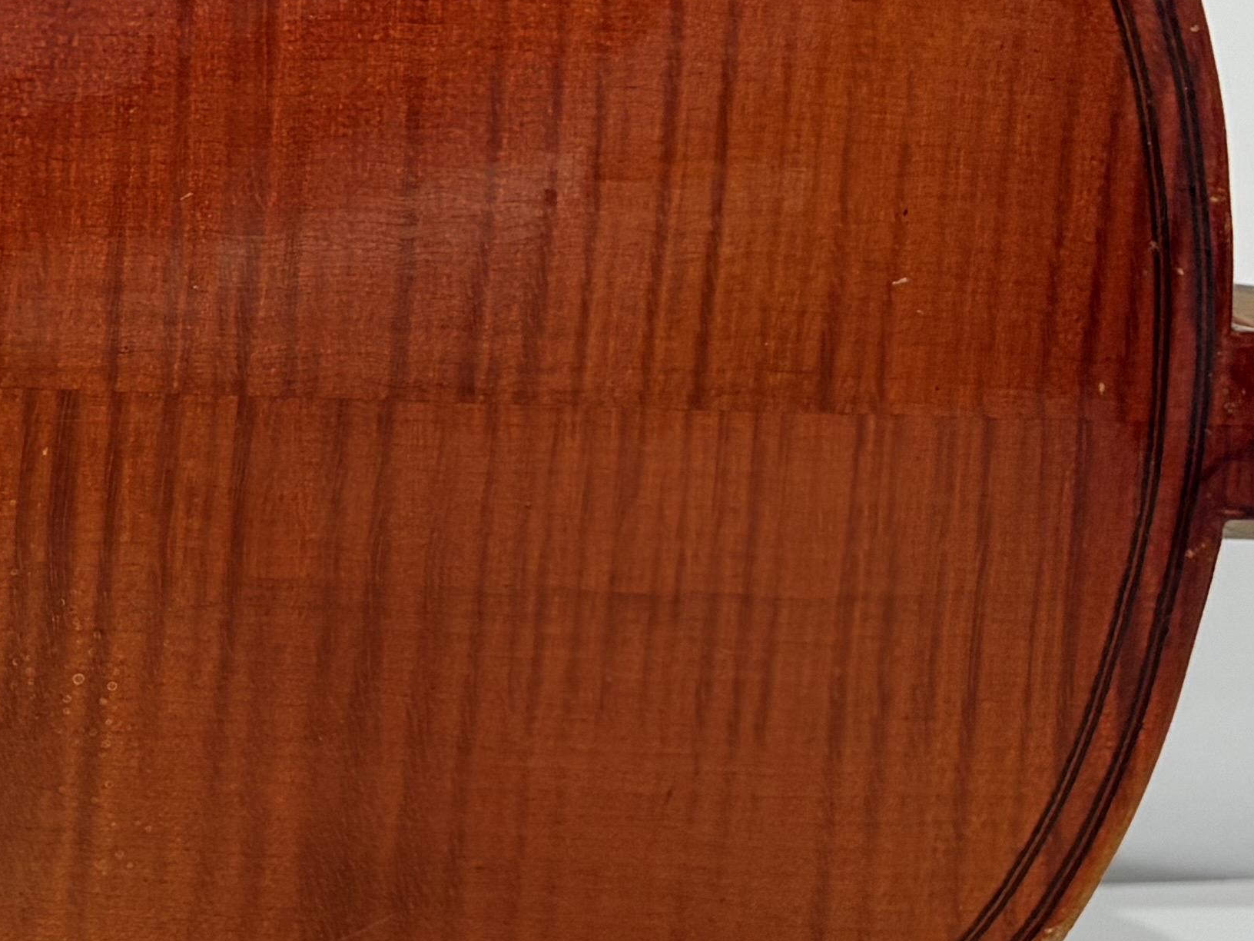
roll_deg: +4.2
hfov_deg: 19.1
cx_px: -592
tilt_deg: -4.5
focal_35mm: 91
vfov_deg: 16.2
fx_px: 3297
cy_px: 413
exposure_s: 1/50
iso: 200
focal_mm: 5.96
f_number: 1.6
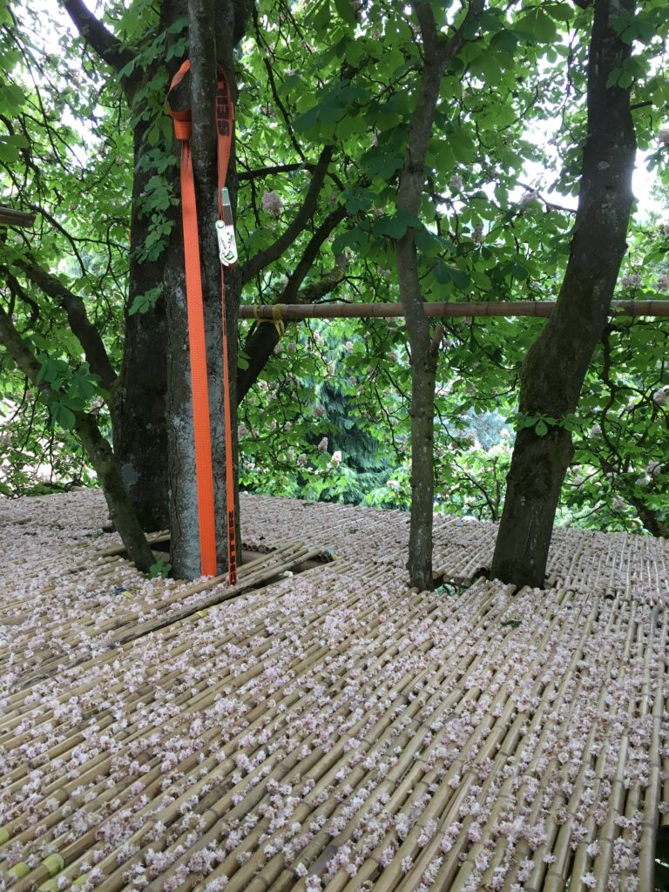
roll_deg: -0.8
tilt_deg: -3.9
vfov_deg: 61.7
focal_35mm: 29
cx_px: 334
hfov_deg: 48.2
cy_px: 446
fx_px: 747
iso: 25
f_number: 2.2
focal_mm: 4.15
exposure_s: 1/33
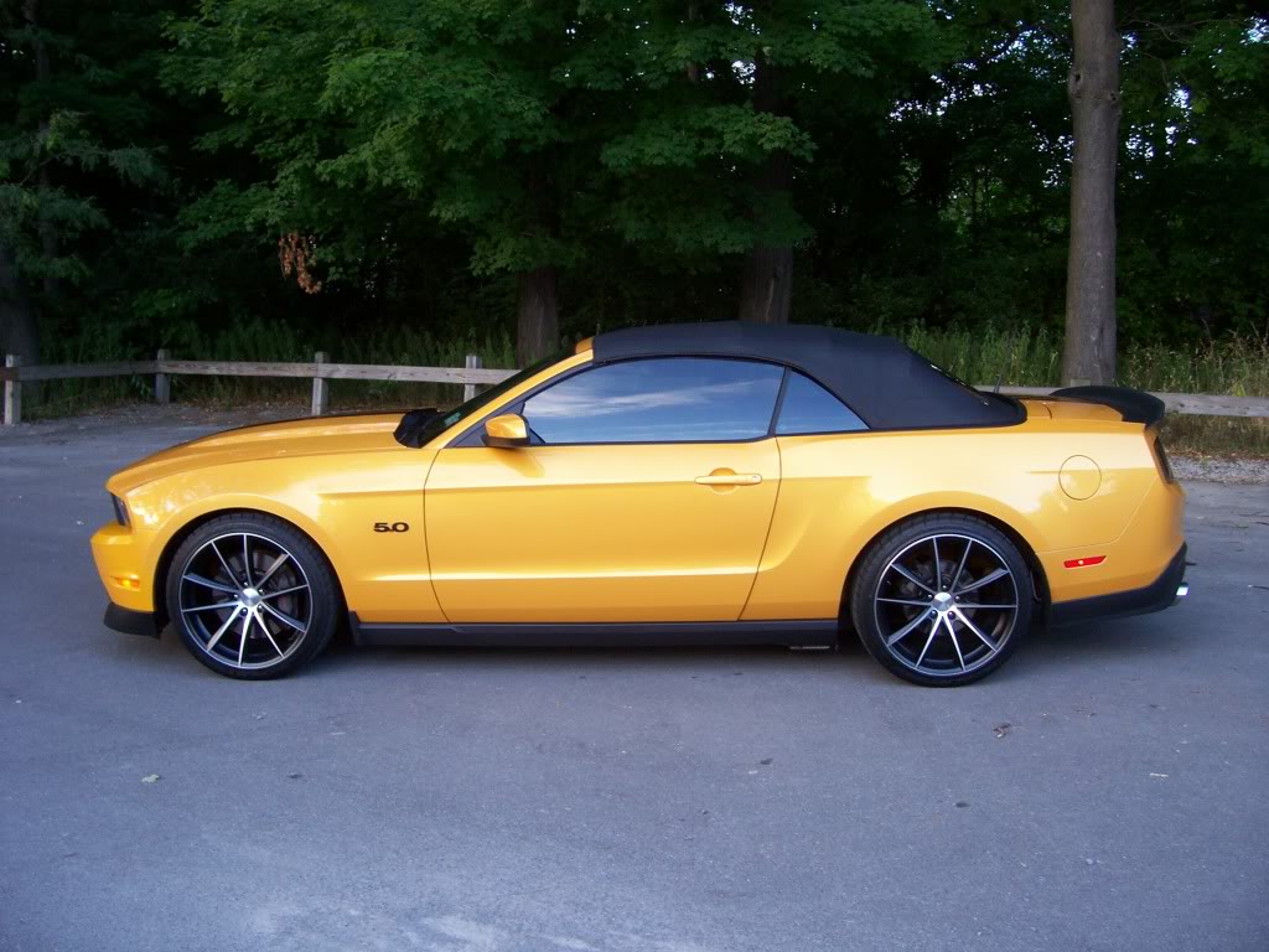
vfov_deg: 41.8
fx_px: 1246
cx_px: 634
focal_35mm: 34
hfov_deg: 54.0
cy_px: 476
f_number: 2.7
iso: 80
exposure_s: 1/36
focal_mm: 5.6
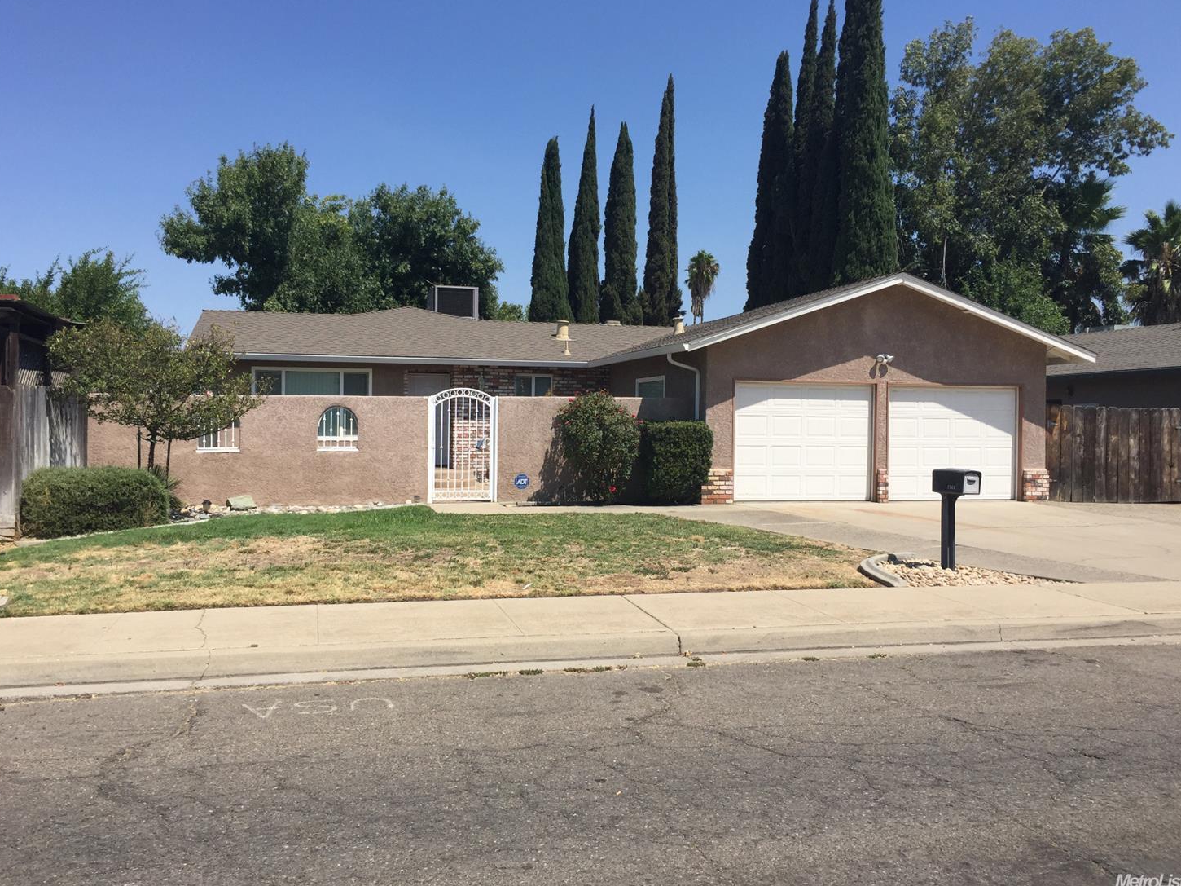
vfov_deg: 46.8
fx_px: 1023
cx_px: 586
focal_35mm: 30
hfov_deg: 60.0
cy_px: 432
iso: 32
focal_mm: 4.15
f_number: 2.2
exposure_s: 1/2326
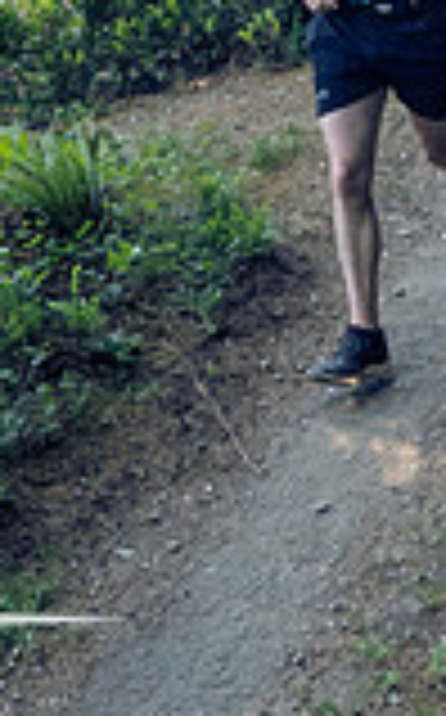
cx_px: 480
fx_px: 1404
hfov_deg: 17.5
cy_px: 86
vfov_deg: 27.7
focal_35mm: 72
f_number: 2.8
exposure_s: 1/1000
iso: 1250
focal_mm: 12
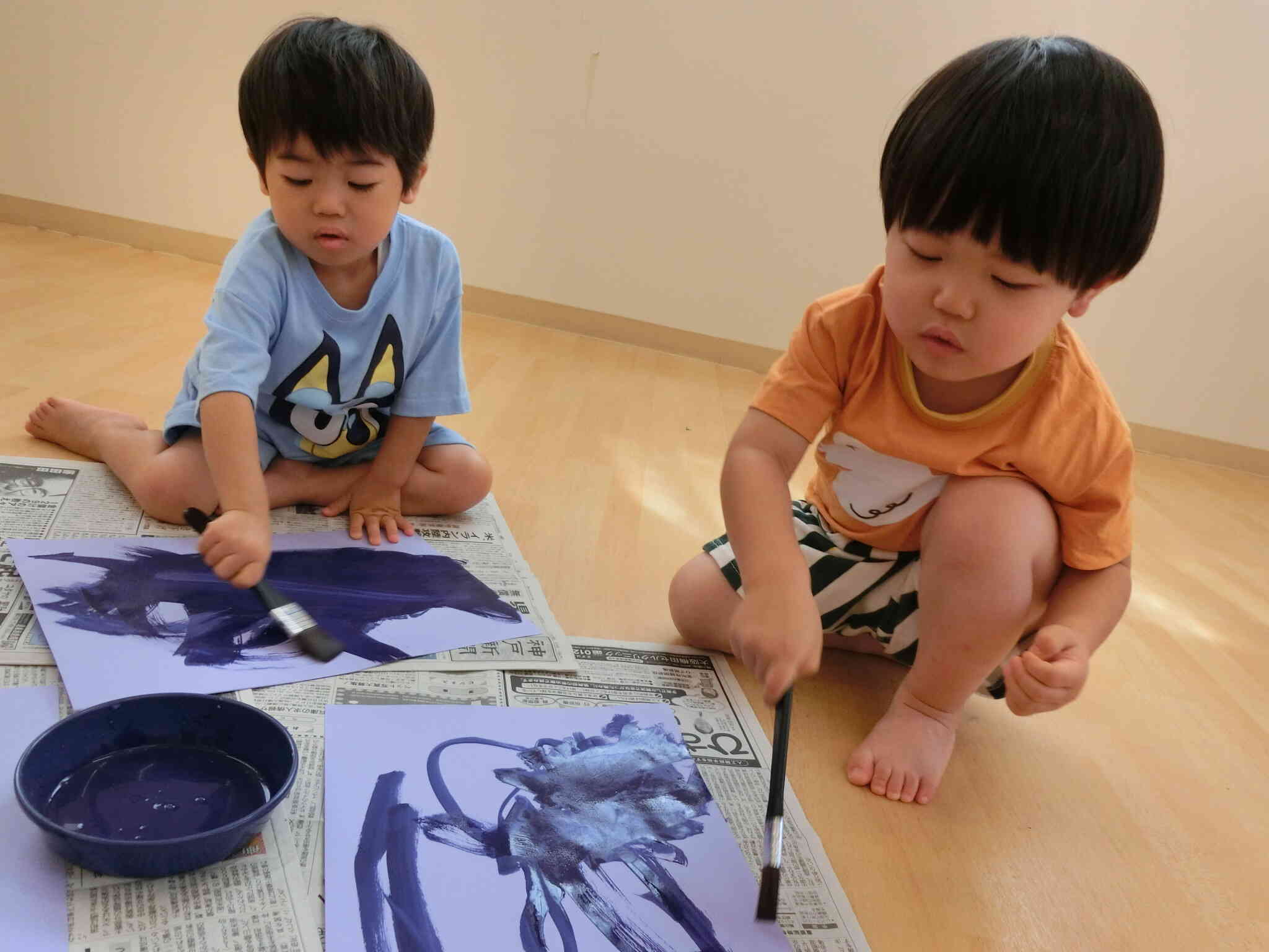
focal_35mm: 29
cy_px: 476
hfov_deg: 61.7
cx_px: 634
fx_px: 1063
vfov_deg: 48.2
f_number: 3.7
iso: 200
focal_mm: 5.2
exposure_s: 1/125
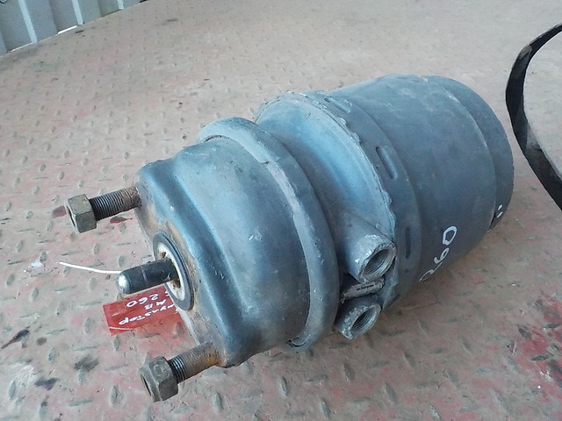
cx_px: 281
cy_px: 210
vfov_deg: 46.8
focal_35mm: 30
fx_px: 487
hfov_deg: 60.0
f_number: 3.3
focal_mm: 4.1
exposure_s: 1/40
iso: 800
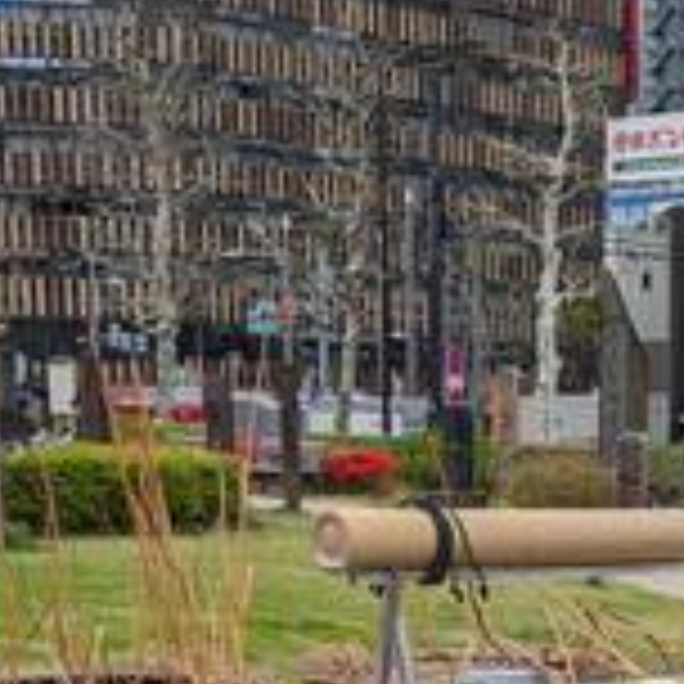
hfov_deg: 18.8
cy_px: 850
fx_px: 1990
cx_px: 724
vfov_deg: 18.4
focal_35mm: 89
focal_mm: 6.9
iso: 18
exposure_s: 1/560
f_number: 1.68
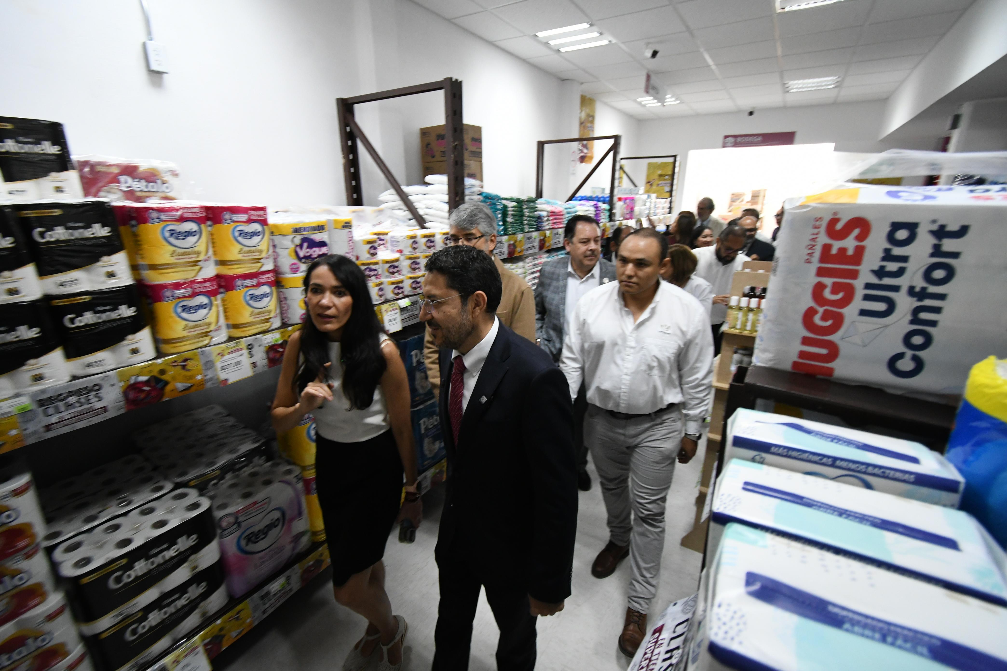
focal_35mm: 15
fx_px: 420
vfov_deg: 77.3
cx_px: 504
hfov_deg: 100.4
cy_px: 336
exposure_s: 1/100
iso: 2500
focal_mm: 10
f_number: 4.5
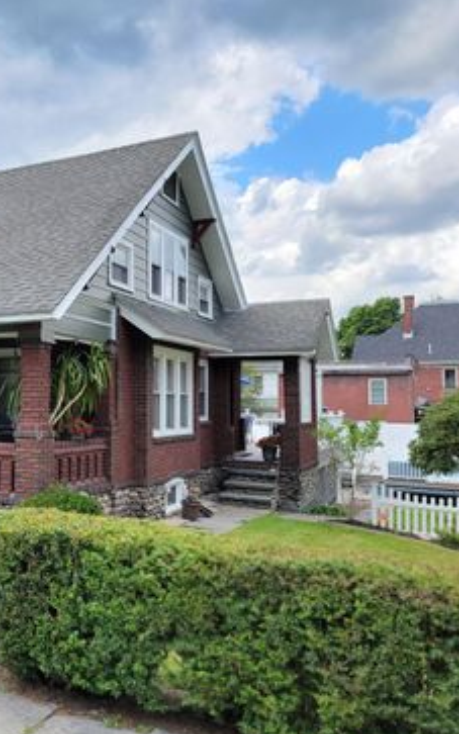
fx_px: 700
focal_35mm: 35
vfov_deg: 55.3
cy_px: 363
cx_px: 26
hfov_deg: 33.9
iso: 16
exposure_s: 1/241
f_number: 1.8
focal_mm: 6.7
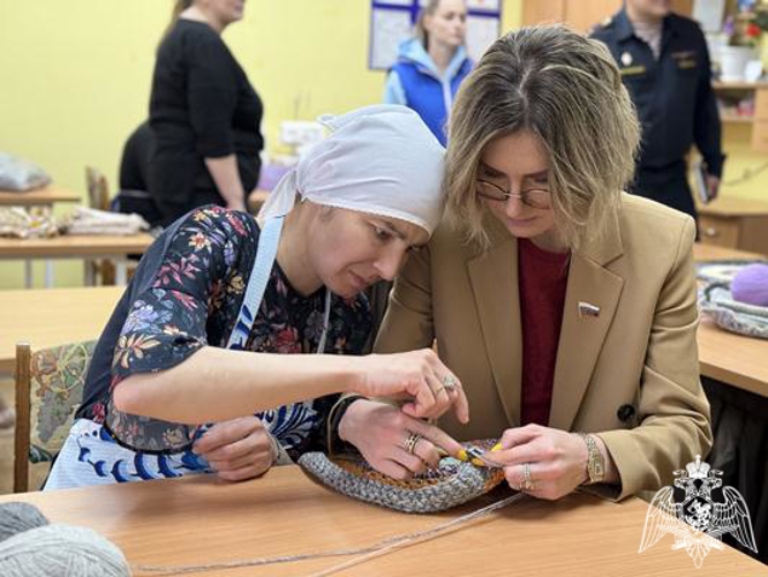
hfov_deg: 39.6
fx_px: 1065
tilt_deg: -10.5
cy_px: 288
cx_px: 384
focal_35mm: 48
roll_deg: -2.5
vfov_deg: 30.3
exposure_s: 1/100
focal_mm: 6.76
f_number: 1.78
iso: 125
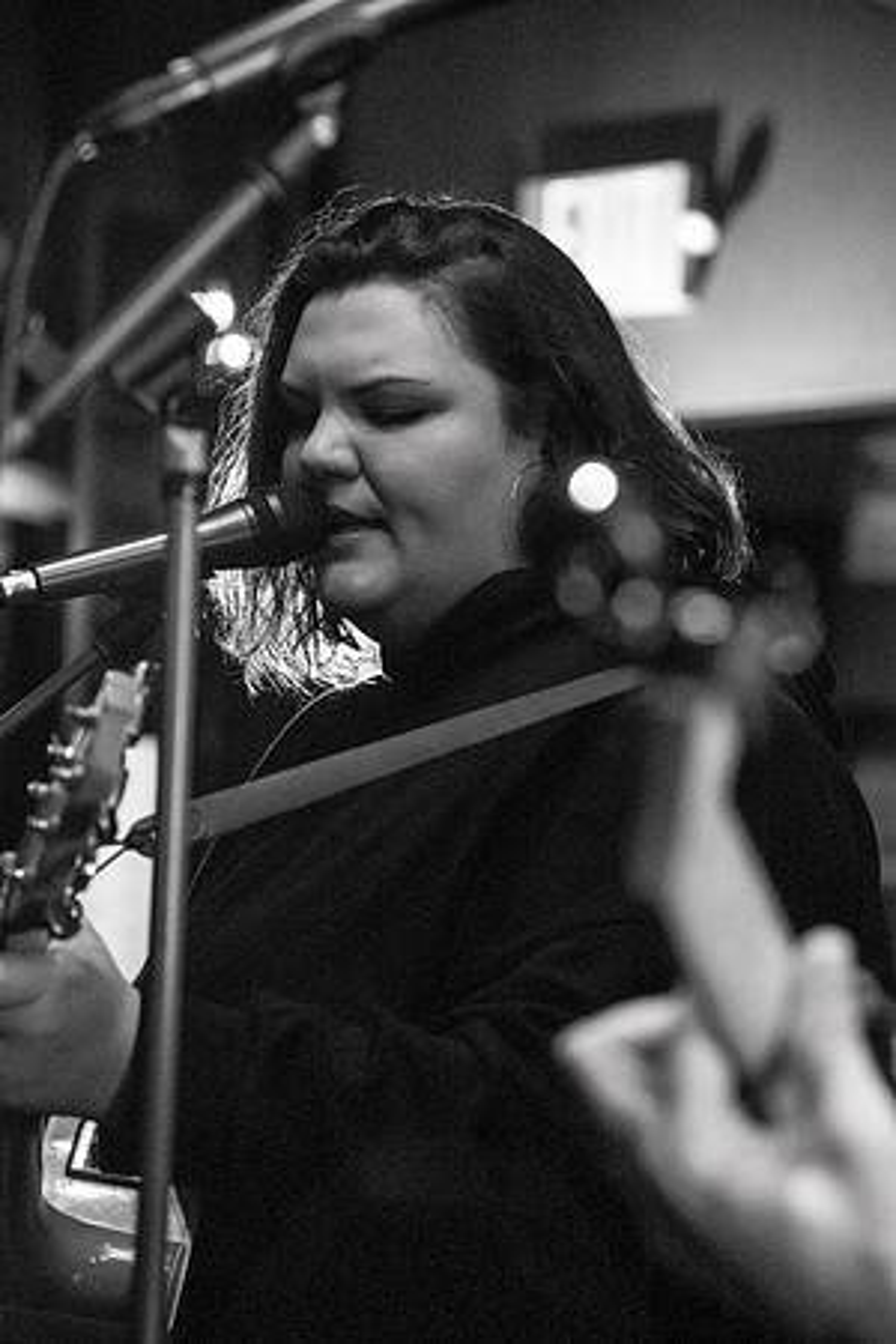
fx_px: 4480
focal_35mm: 120
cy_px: 672
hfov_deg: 11.4
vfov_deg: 17.1
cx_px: 448
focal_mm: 120
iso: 6400
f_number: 4
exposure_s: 1/200
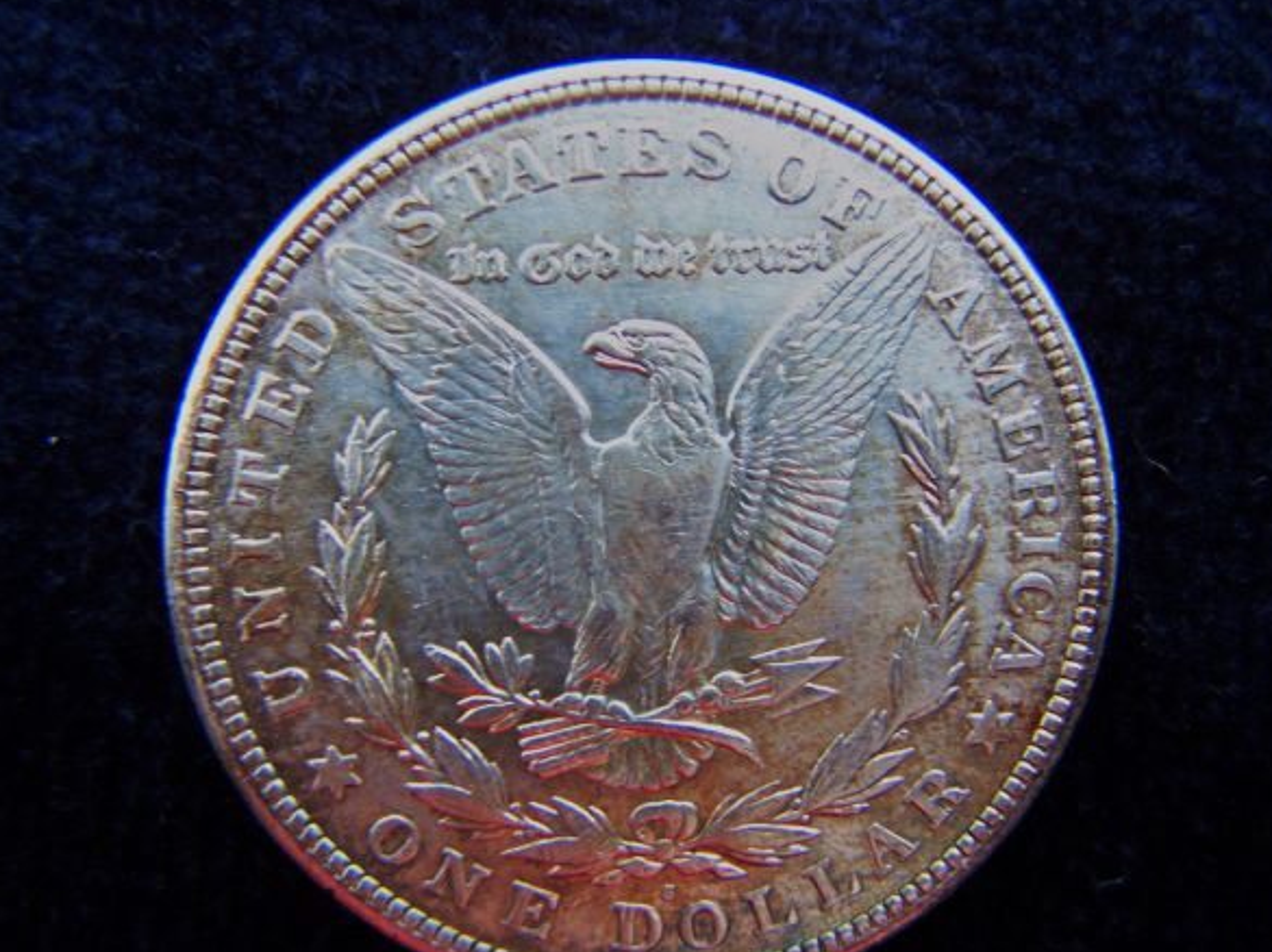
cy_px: 474
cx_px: 635
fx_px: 1432
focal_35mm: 39
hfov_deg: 47.9
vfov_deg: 36.8
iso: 140
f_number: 2.8
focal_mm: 6.3
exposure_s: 1/30
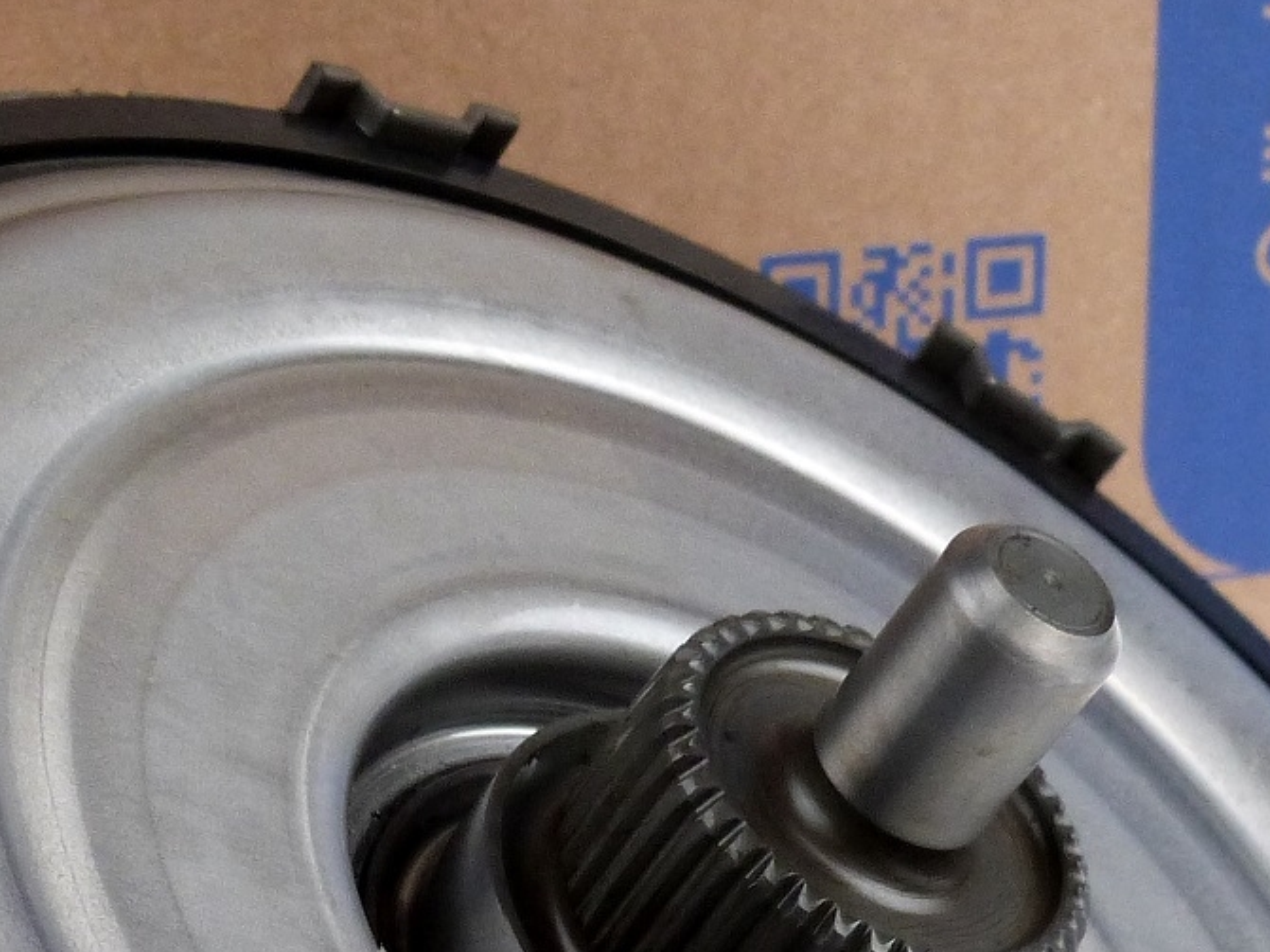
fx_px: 5466
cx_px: 515
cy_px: 1317
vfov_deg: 9.7
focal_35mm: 149
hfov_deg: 13.2
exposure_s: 1/125
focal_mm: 9
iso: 250
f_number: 3.2
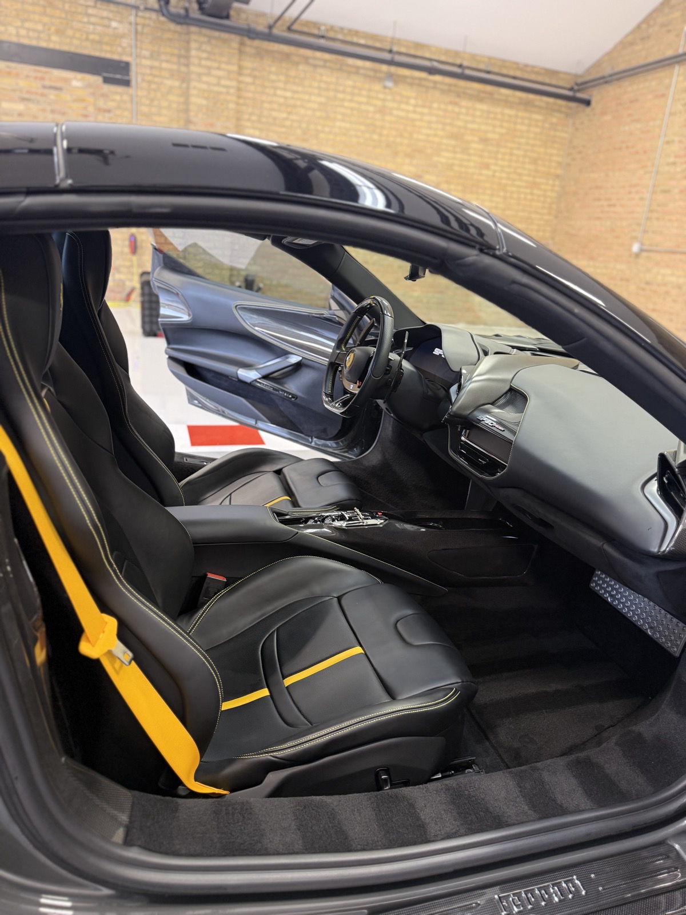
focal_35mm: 24
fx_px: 634
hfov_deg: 56.8
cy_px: 458
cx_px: 343
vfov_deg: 71.6
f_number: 1.78
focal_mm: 6.76
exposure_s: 1/44
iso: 160
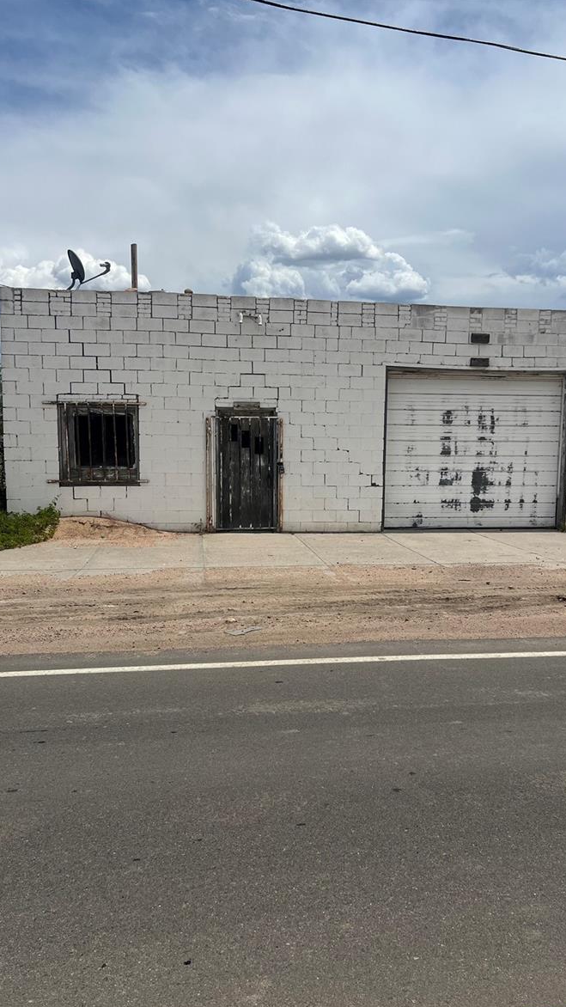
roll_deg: -0.5
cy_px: 513
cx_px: 318
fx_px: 774
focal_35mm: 29
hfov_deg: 40.1
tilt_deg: -4.8
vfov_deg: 66.1
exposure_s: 1/10309
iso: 50
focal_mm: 5.7
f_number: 1.5
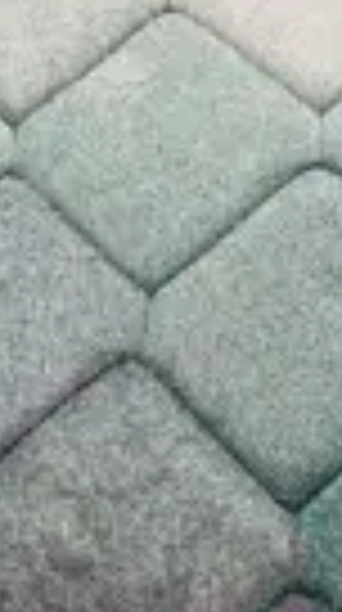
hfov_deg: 12.9
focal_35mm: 93
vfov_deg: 22.8
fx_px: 1507
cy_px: 189
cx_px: 171
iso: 851
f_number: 1.8
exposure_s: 1/24
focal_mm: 4.75
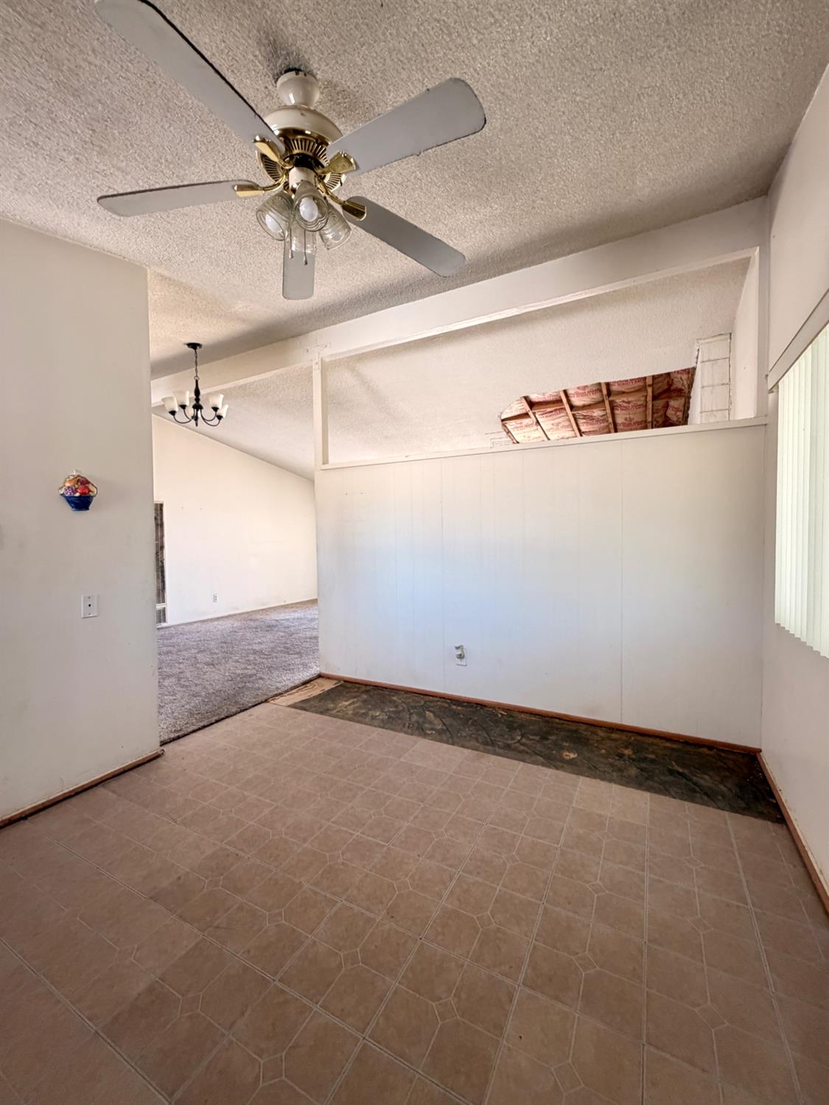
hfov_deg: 85.7
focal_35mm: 14
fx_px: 447
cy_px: 552
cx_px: 414
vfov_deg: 102.0
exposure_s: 1/60
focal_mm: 2.22
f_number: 2.2
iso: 500
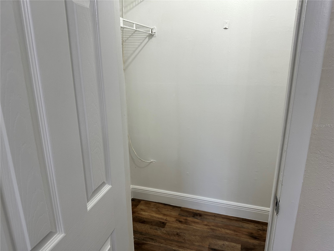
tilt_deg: -16.5
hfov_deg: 71.6
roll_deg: +0.4
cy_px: 126
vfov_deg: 56.8
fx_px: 232
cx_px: 167
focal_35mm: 24
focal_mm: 6.86
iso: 125
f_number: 1.78
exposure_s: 1/120
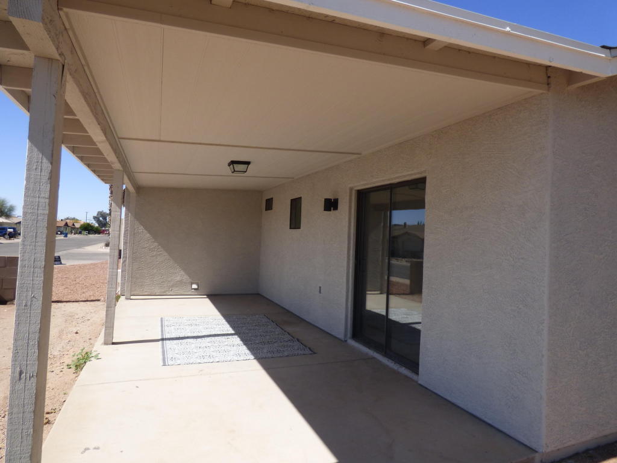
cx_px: 308
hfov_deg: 81.7
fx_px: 356
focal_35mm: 20
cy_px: 232
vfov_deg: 66.0
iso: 100
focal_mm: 3.58
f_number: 2.8
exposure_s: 1/1600
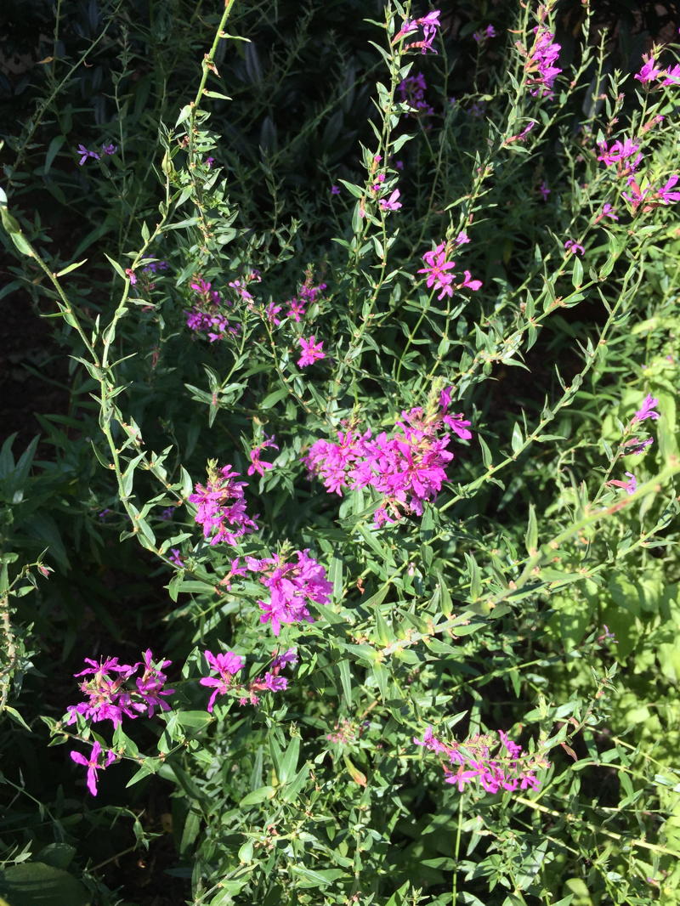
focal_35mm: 29
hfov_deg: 48.2
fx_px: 759
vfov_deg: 61.6
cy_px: 453
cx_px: 340
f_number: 2.2
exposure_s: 1/706
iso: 32
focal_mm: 4.15
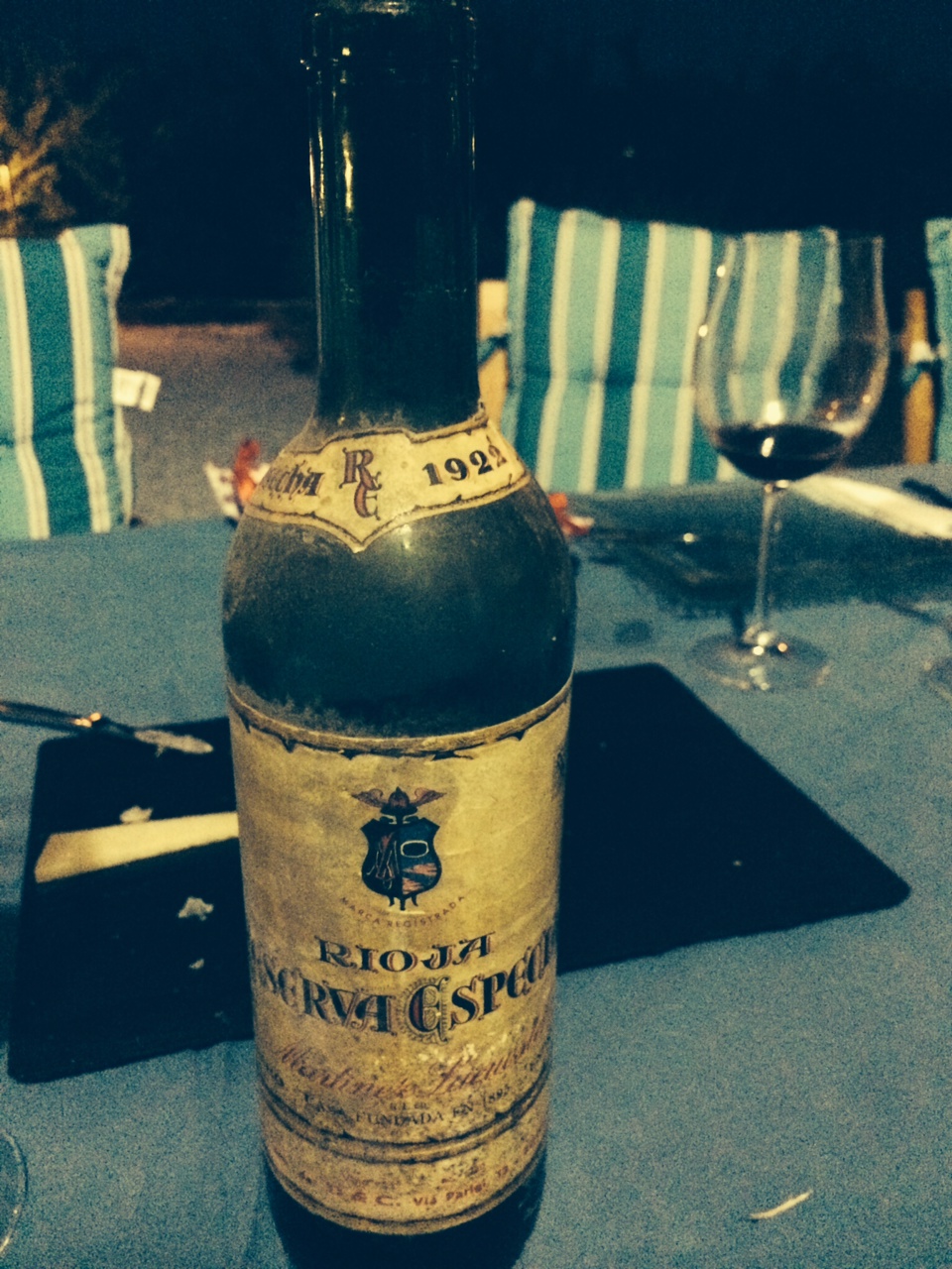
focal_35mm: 30
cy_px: 634
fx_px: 1100
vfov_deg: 60.0
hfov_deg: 46.8
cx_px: 476
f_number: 2.2
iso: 1250
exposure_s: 1/15
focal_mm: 4.12
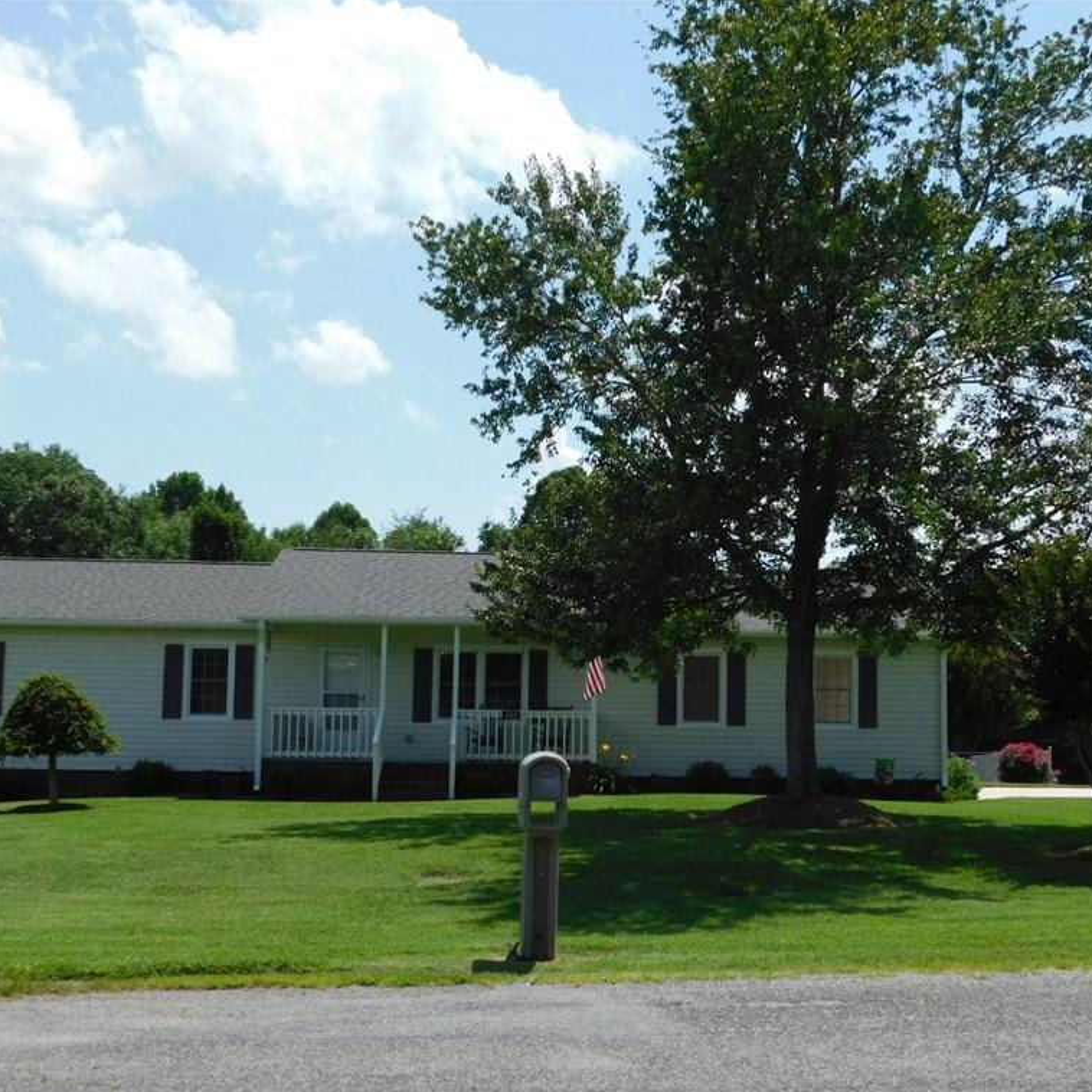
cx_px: 594
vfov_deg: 39.2
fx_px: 1535
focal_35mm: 43
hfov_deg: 39.1
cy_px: 550
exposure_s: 1/1250
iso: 125
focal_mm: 6.3
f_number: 3.5
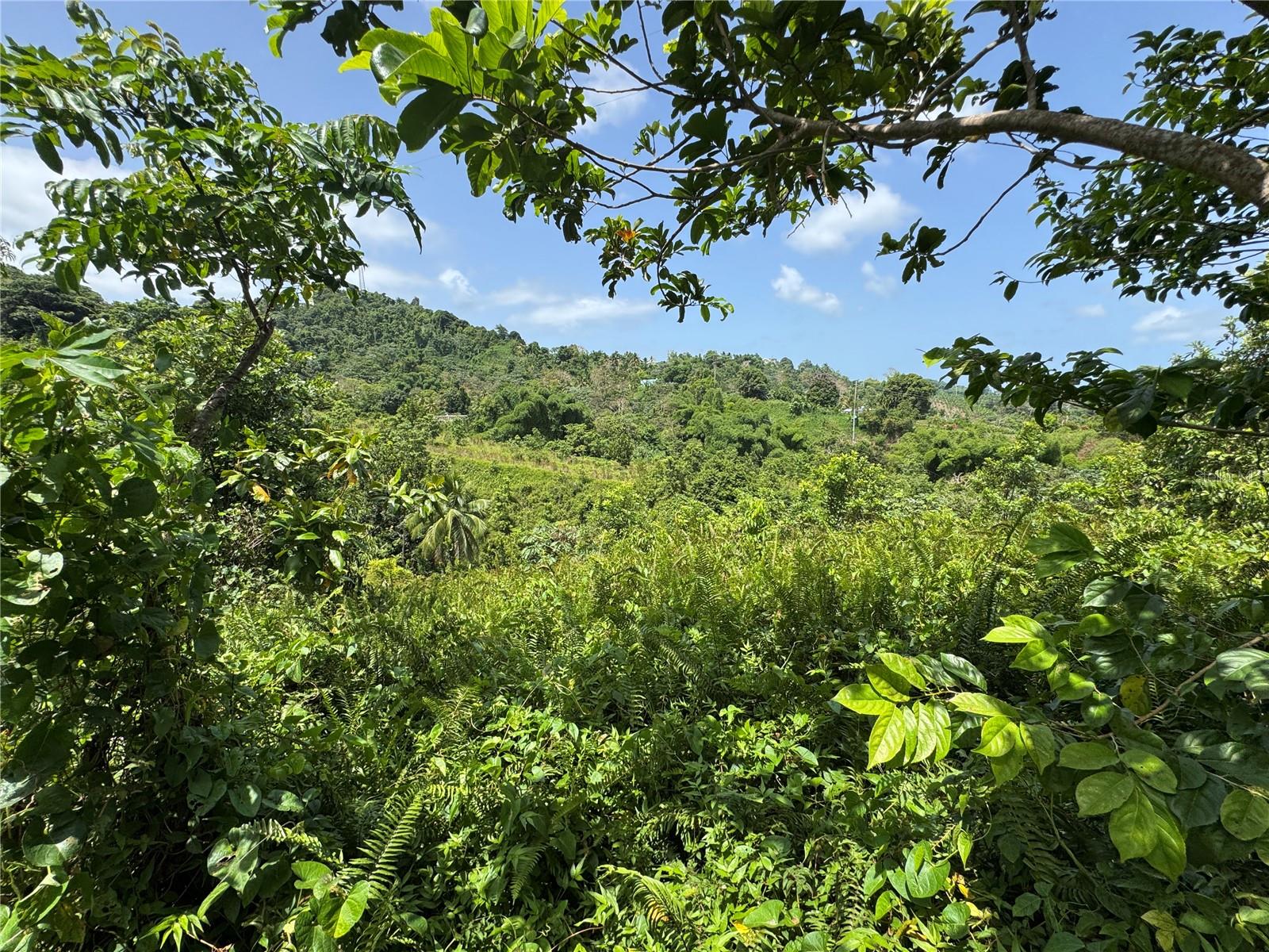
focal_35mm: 14
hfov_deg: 102.1
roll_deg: +0.6
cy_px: 476
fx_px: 513
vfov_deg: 85.7
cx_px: 634
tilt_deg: -8.2
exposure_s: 1/993
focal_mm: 2.22
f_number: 2.2
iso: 50
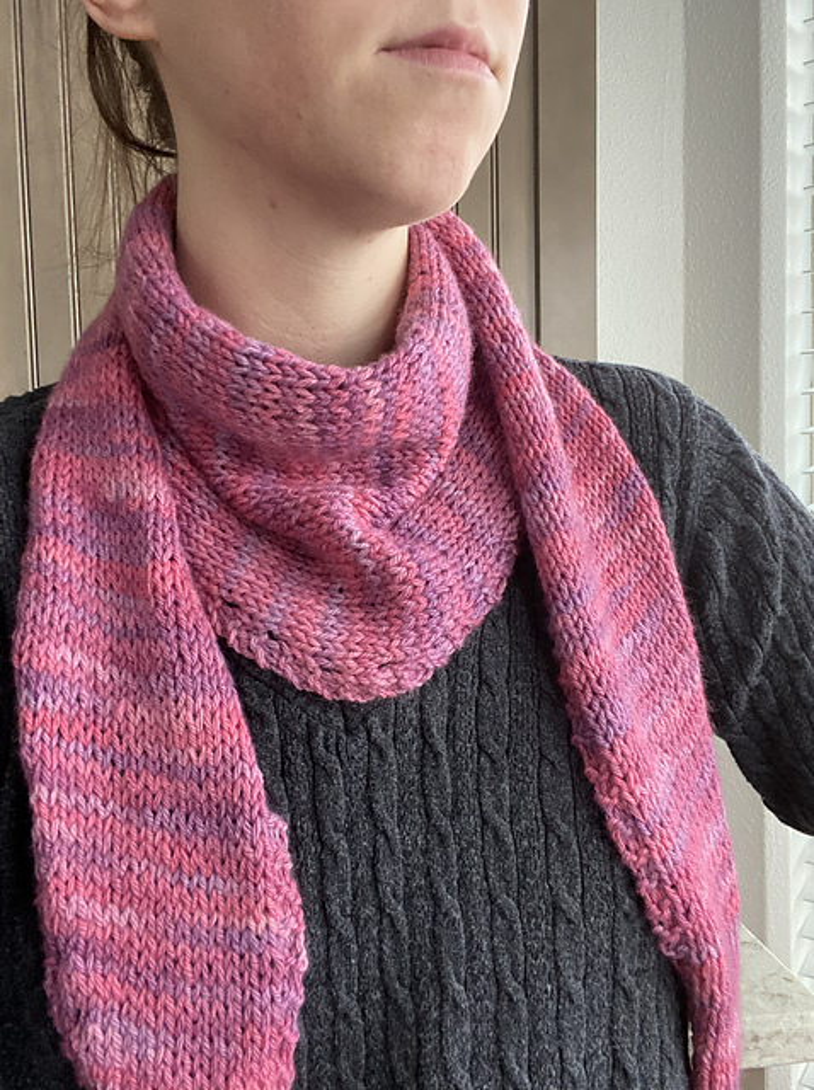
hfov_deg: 46.7
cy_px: 545
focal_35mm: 30
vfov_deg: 60.0
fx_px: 943
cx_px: 407
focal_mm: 2.71
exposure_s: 1/44
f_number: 2.2
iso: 400
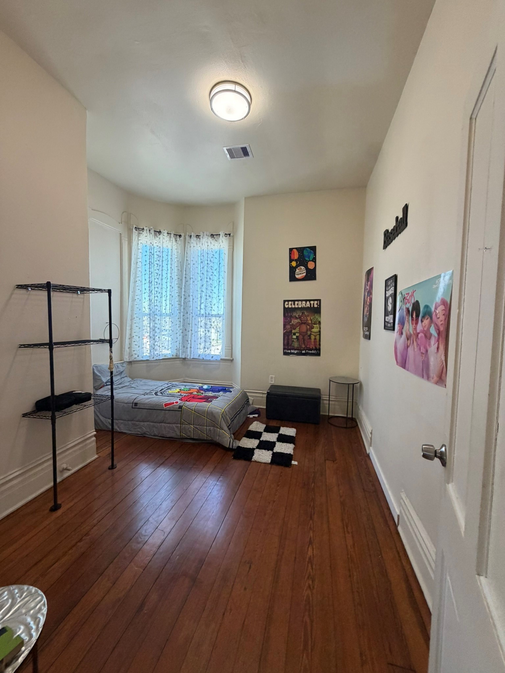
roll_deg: -1.7
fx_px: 272
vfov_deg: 102.1
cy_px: 336
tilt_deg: -2.4
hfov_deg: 85.7
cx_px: 252
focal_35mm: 14
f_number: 2.2
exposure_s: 1/120
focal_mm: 2.22
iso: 320
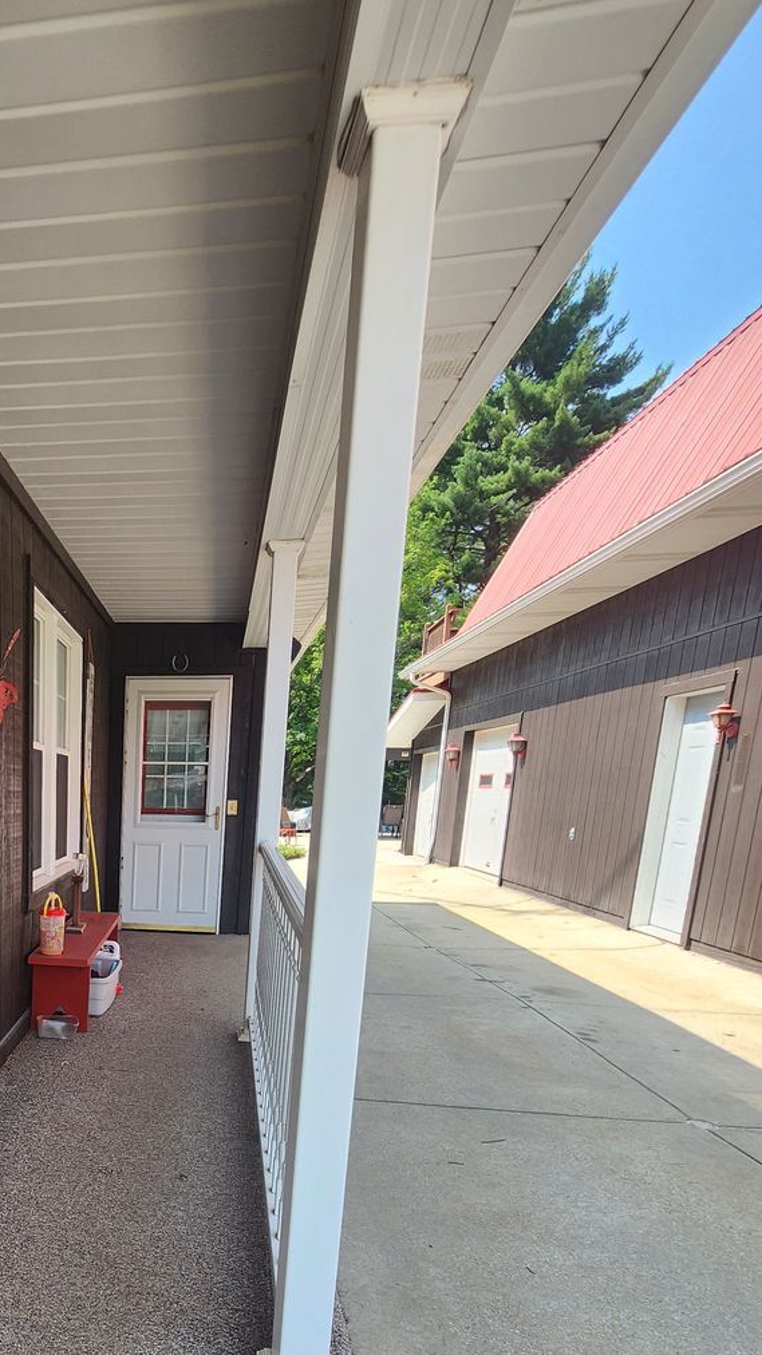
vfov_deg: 78.7
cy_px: 985
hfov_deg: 47.2
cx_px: 52
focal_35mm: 21
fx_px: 755
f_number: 2.2
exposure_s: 1/378
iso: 50
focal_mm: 2.2
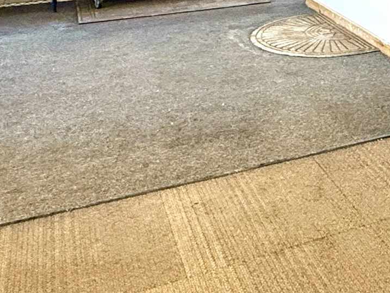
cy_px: -150
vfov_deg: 20.7
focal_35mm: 60
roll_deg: -0.1
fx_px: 676
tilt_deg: -0.5
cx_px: 413
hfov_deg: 29.5
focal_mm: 2.22
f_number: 2.2
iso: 400
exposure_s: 1/60
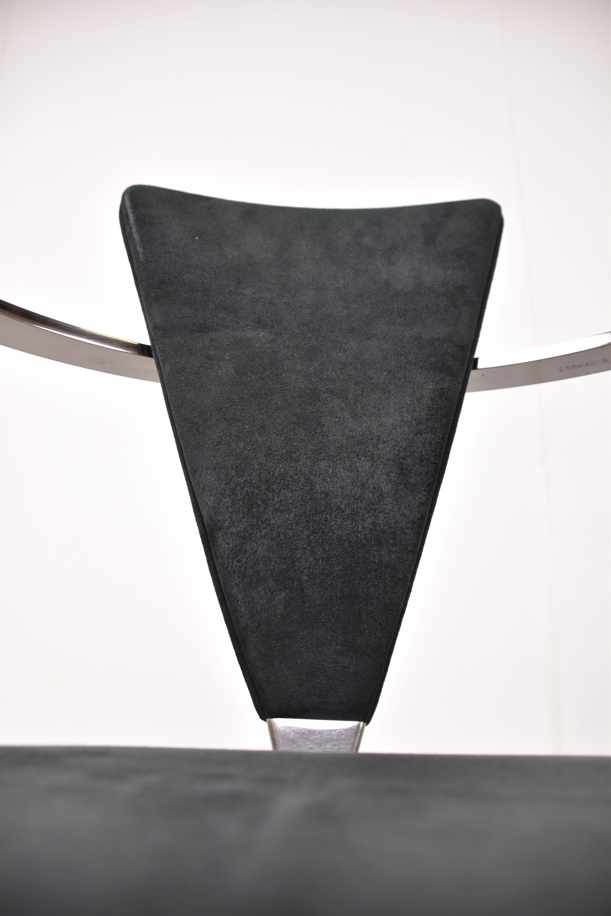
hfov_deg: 48.0
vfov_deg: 67.4
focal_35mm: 27
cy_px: 458
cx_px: 306
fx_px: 687
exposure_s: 1/40
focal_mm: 18
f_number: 3.5
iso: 200
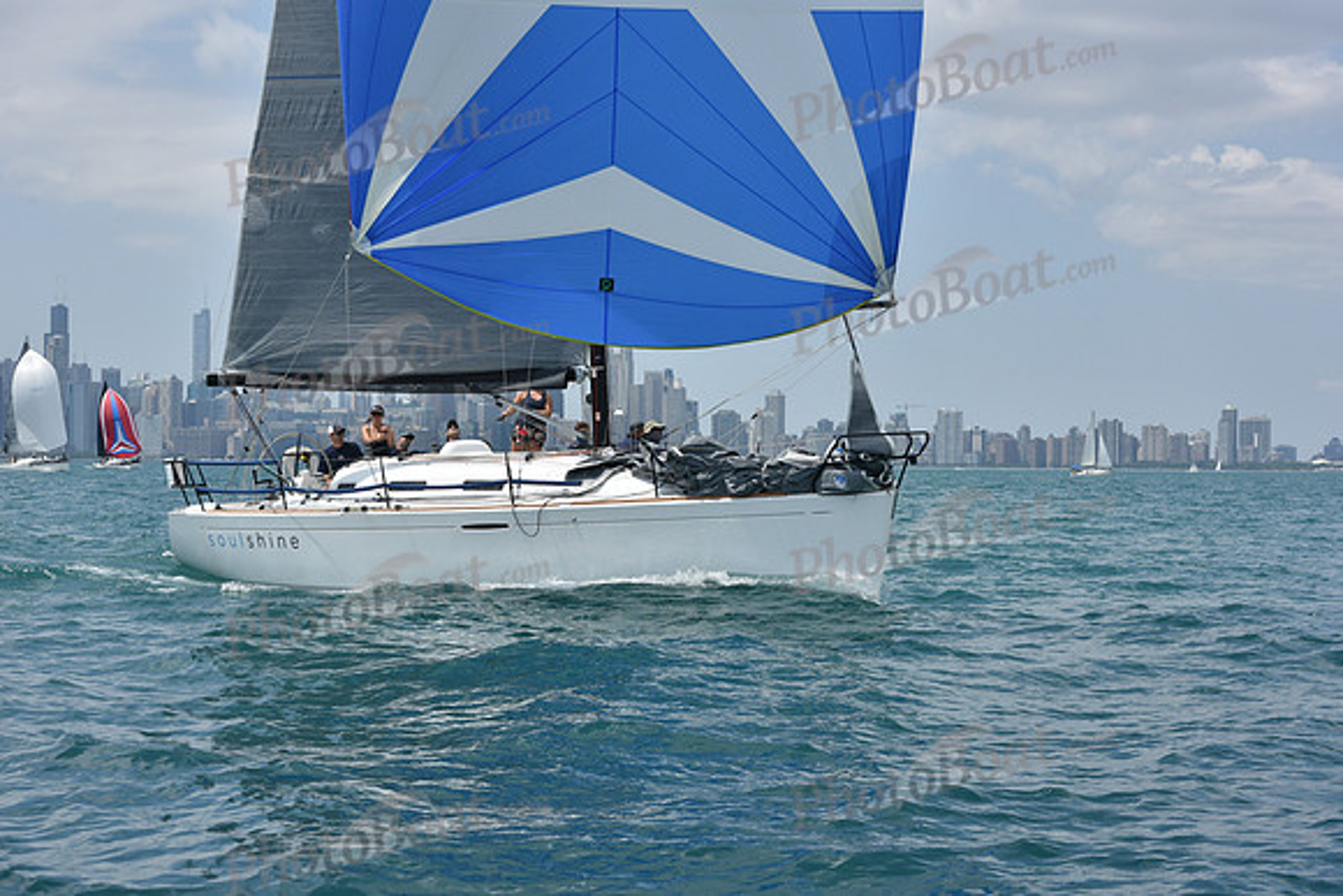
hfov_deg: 28.8
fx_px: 2612
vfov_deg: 19.5
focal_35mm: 70
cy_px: 448
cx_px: 672
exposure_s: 1/1250
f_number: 9
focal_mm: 70
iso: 250
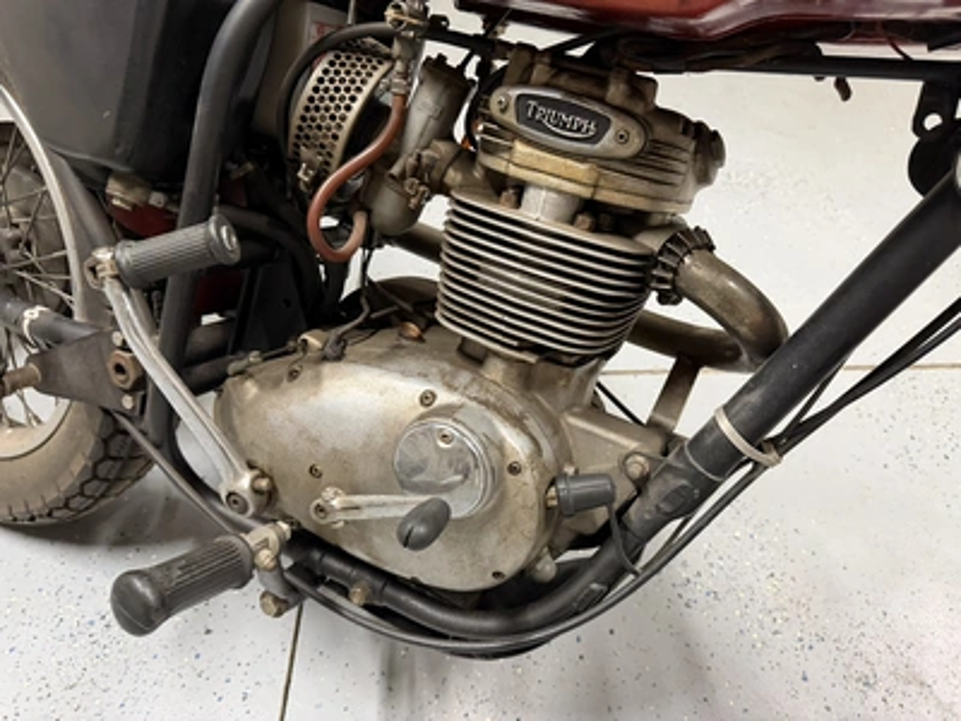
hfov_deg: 71.6
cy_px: 360
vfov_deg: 56.8
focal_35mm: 24
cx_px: 480
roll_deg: -2.3
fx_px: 666
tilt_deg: -41.4
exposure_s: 1/60
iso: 500
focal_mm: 6.76
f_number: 1.78
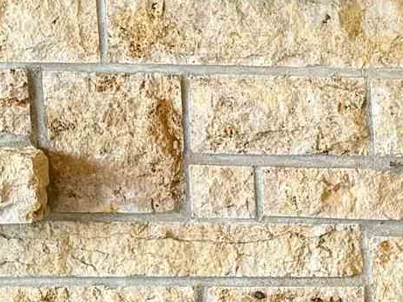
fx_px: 1863
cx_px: 879
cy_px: 239
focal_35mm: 160
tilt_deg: -11.4
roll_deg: -0.5
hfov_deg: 10.9
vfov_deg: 9.3
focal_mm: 6.76
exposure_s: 1/60
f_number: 1.78
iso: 160
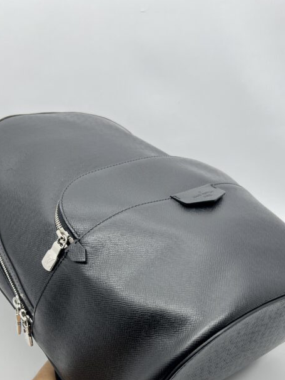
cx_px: 154
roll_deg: -0.4
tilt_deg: -35.1
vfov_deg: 41.9
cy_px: 276
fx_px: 483
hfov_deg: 32.9
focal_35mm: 44
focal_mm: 5.7
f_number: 1.5
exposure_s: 1/100
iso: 50
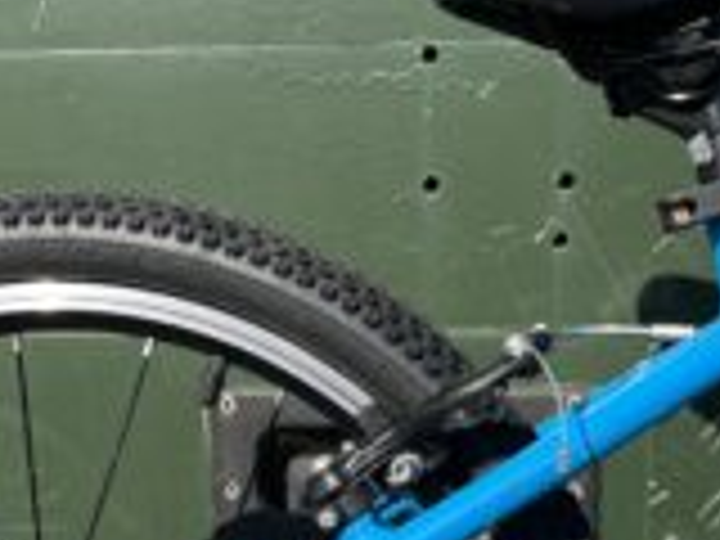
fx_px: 1622
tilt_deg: -12.5
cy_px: 558
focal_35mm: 78
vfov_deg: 18.3
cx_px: 392
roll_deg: +1.7
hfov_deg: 25.0
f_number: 1.6
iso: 50
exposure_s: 1/2062
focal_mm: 5.1
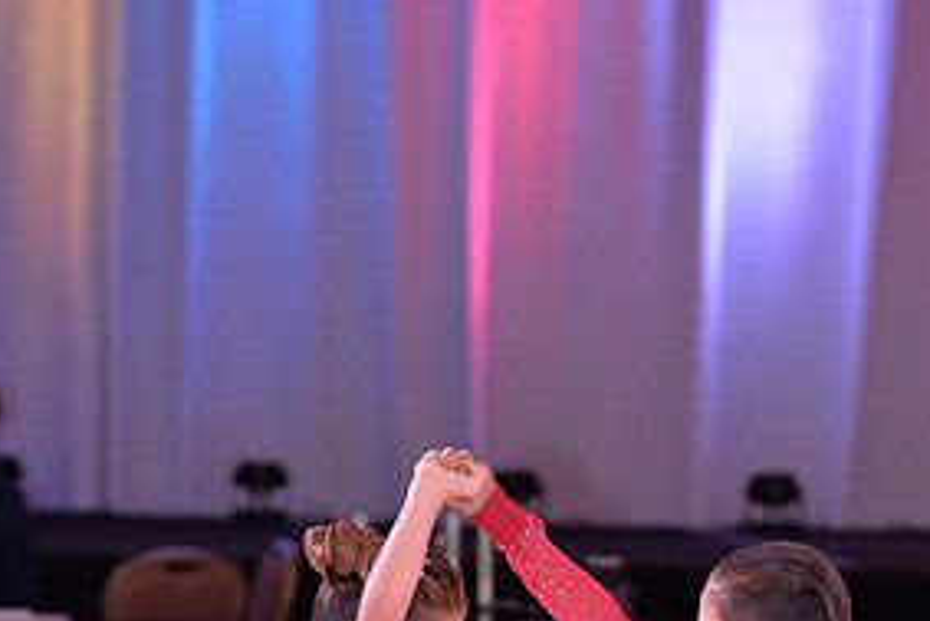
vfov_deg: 3.4
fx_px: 10571
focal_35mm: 409
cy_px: 920
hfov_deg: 5.0
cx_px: 527
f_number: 5
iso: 2000
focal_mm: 200
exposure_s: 1/250
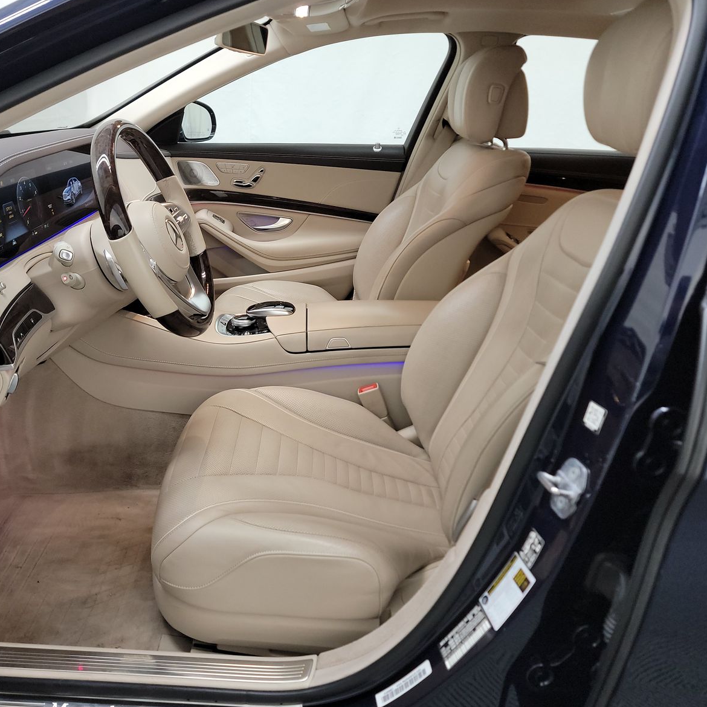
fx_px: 670
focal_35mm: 29
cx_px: 283
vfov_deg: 55.6
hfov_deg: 55.2
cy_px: 346
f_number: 1.8
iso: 589
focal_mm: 6.7
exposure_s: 1/59
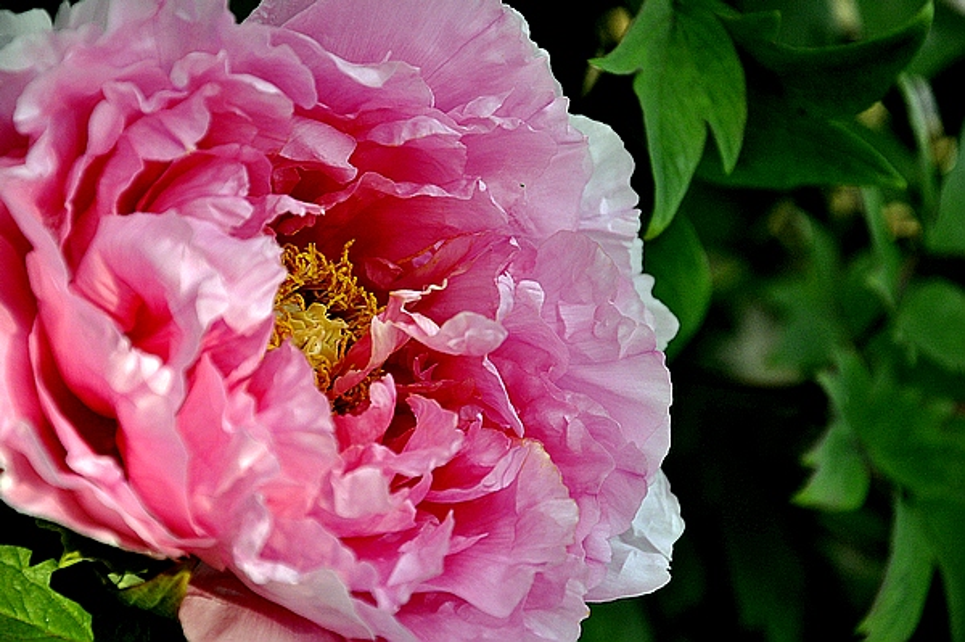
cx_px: 482
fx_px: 4218
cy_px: 321
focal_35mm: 158
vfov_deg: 8.7
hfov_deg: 13.1
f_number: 6.3
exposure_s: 1/2000
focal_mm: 105
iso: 800
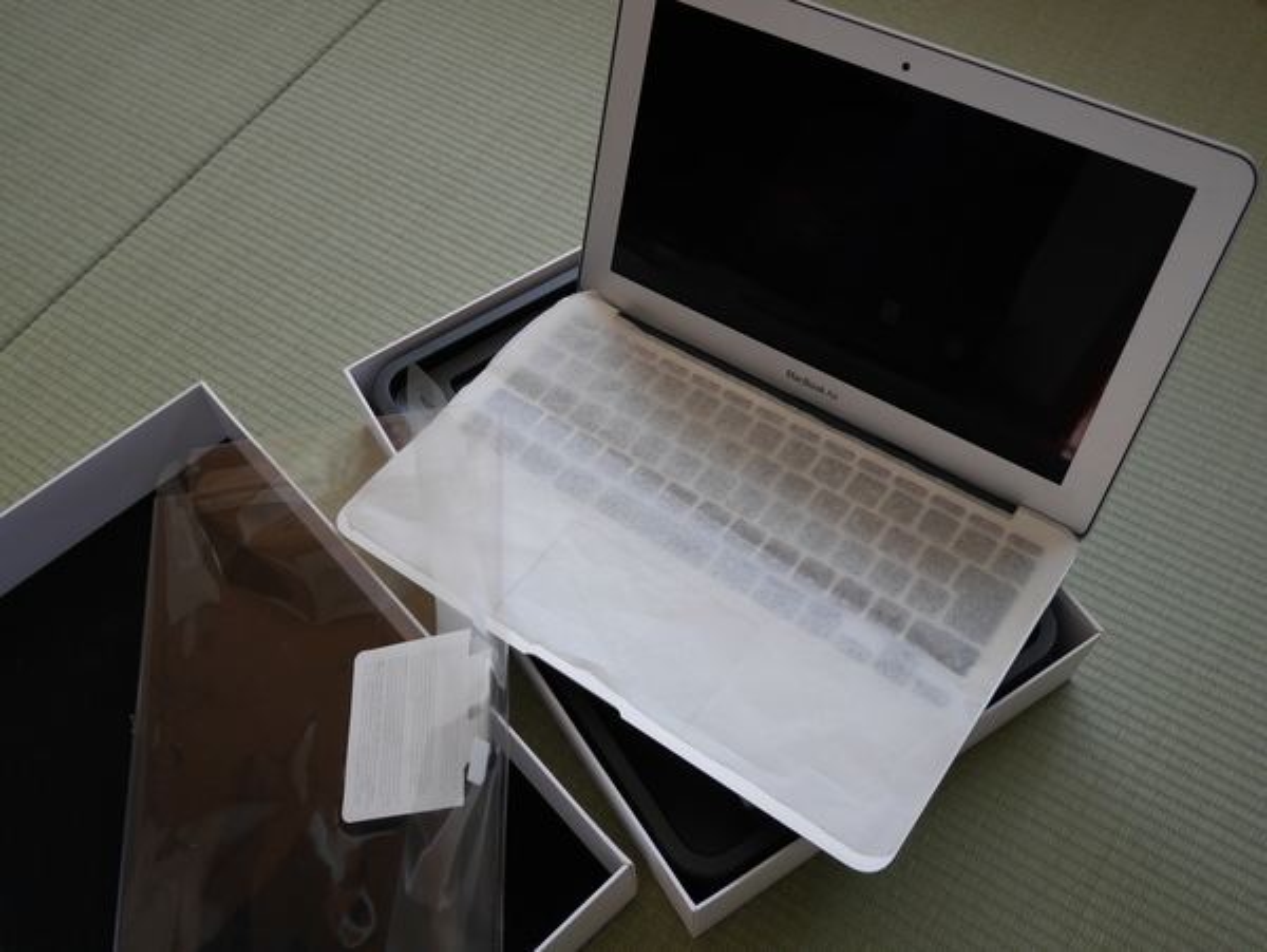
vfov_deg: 41.8
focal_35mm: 34
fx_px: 1245
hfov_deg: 53.9
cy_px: 476
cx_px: 634
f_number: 4
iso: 640
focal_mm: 17
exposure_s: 1/60
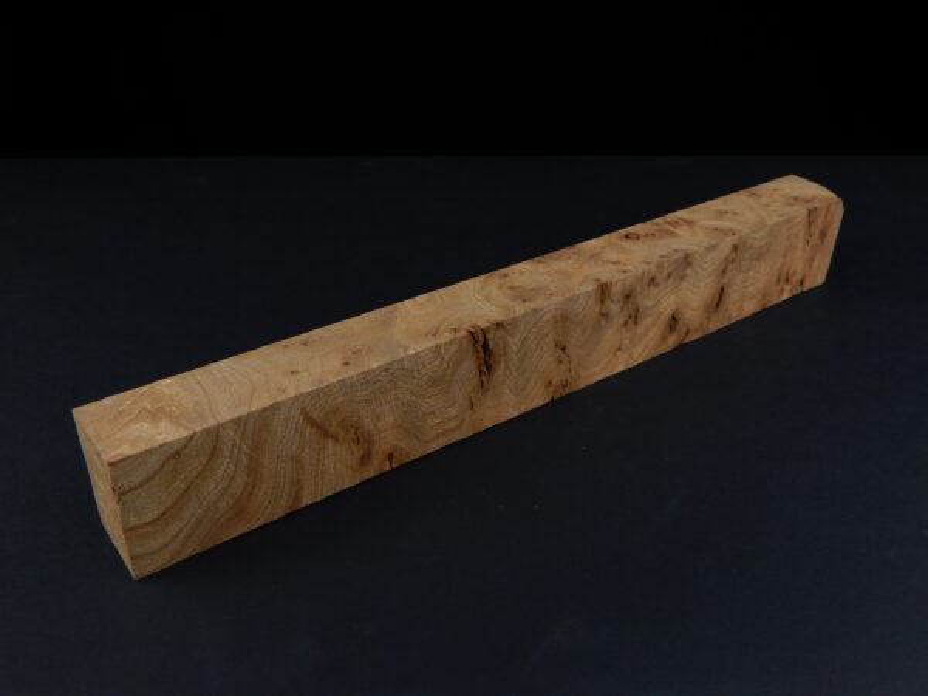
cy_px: 348
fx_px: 911
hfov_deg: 54.0
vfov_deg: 41.8
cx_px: 464
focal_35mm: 34
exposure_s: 1/125
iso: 125
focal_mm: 6.1
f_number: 3.3
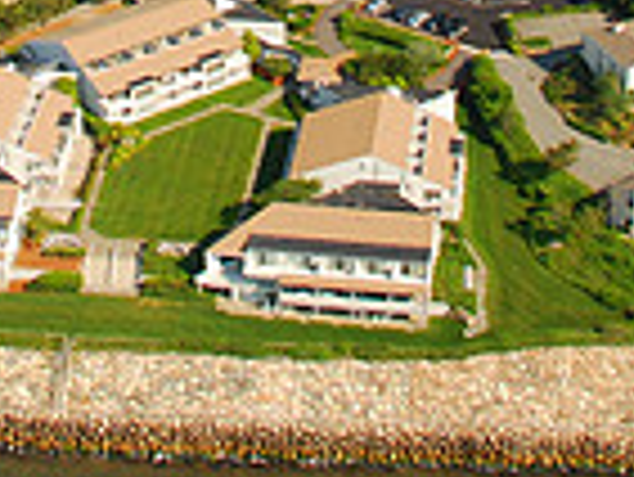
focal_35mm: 107
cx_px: 189
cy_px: -374
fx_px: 1961
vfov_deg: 12.7
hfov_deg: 18.3
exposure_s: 1/200
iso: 200
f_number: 5.6
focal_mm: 18
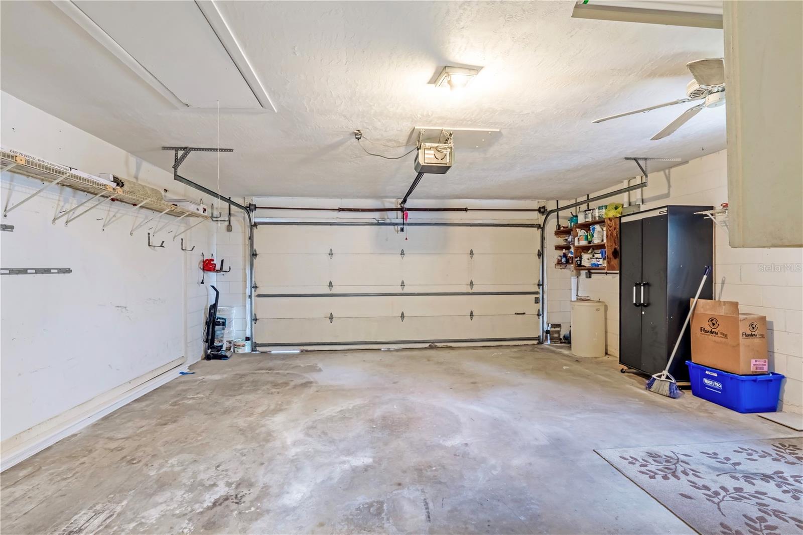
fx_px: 368
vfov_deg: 72.0
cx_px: 402
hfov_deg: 95.0
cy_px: 268
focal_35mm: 16
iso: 250
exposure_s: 1/30
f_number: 9
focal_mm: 11
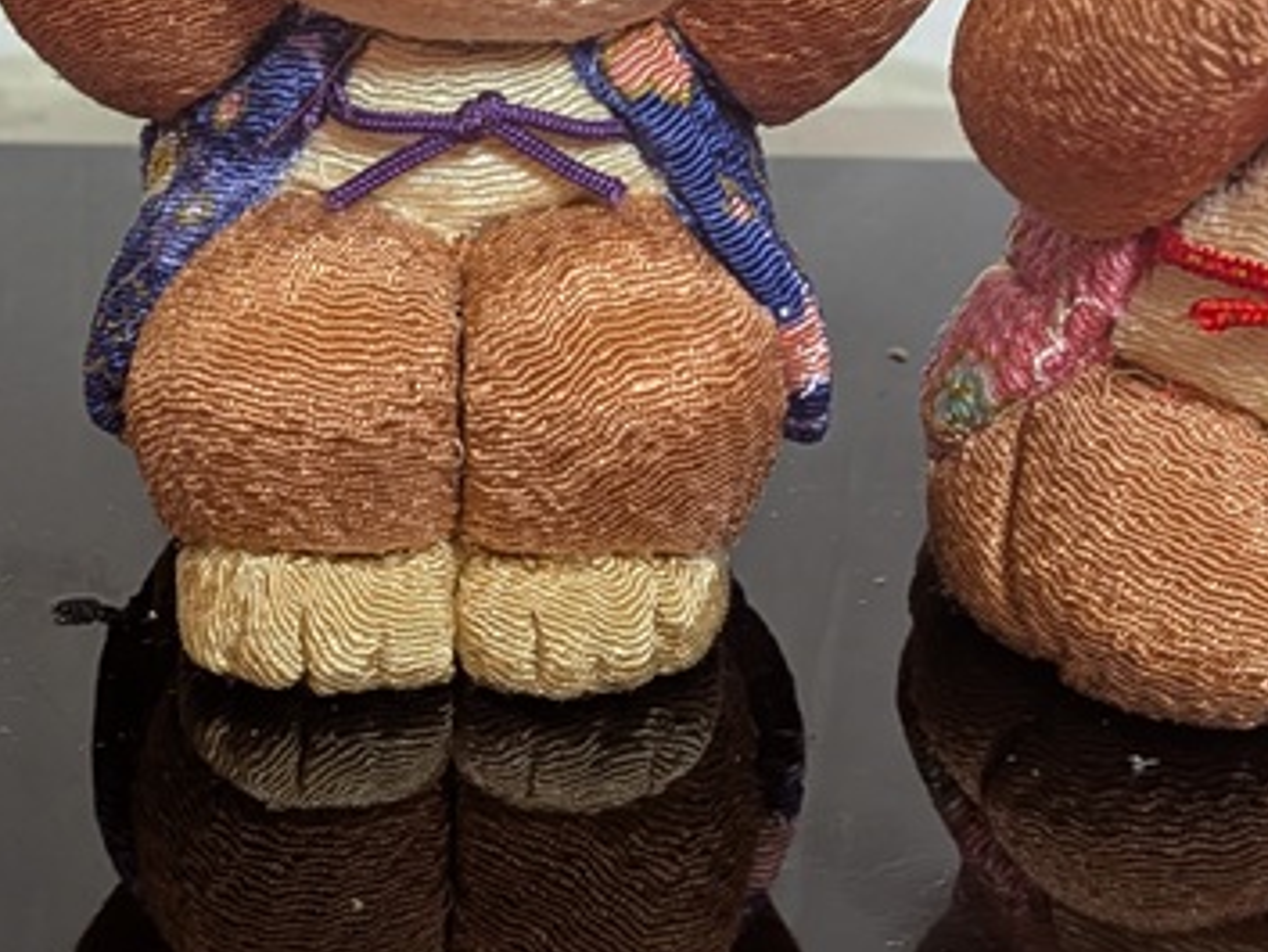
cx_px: 496
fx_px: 2492
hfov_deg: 28.5
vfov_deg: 21.2
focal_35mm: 68
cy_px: 101
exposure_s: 1/30
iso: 121
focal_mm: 4.53
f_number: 1.7
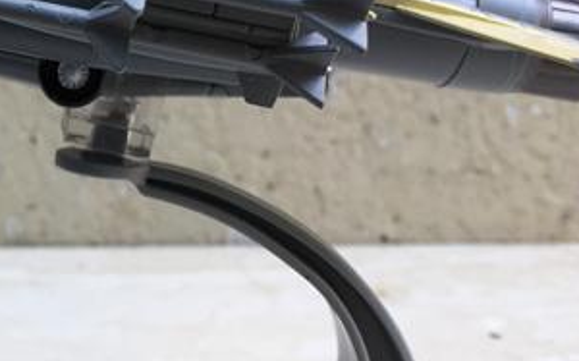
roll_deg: +1.0
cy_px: 81
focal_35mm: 82
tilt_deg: -9.1
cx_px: -17
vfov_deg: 15.8
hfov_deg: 24.0
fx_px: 1293
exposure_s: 1/100
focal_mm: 4.15
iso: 40
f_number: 2.2
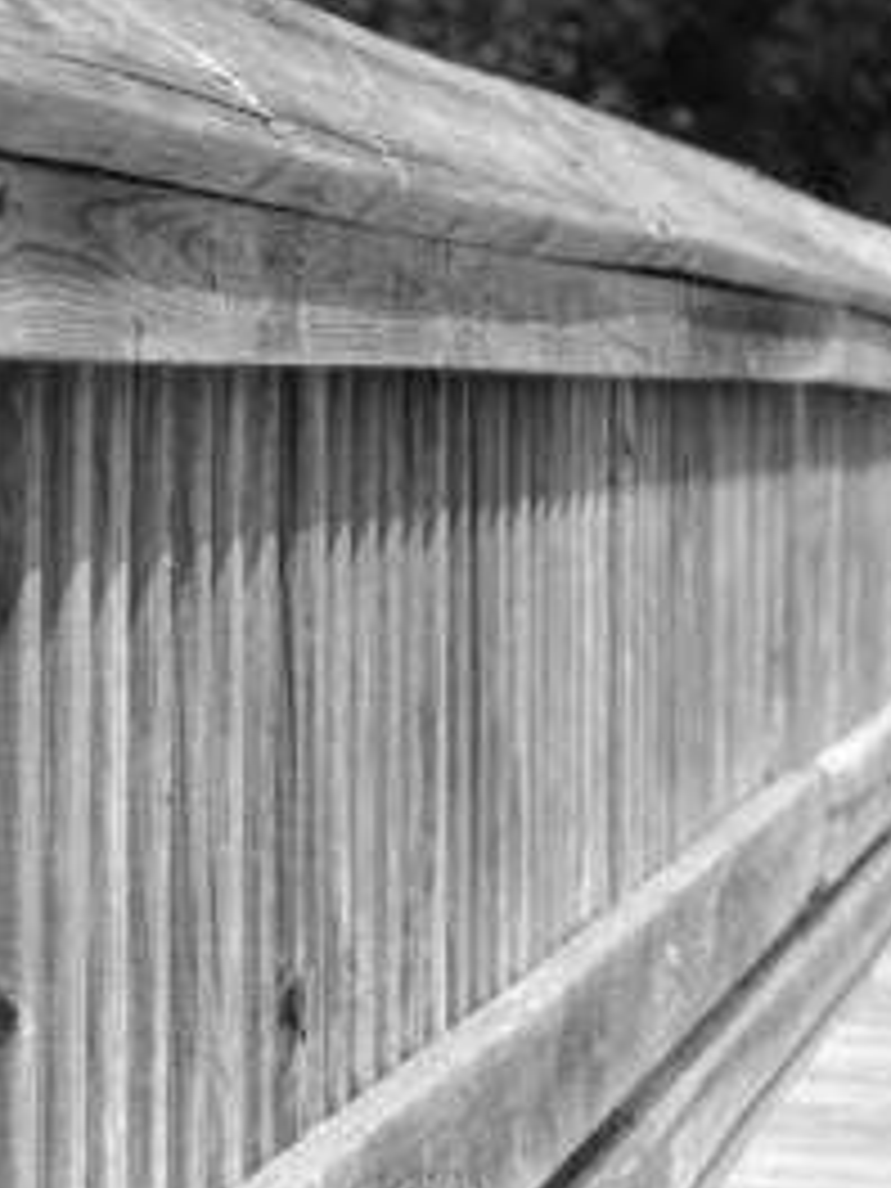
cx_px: 214
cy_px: 662
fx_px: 5251
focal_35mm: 153
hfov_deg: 9.7
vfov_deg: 12.9
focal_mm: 62
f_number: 5.6
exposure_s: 1/500
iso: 200
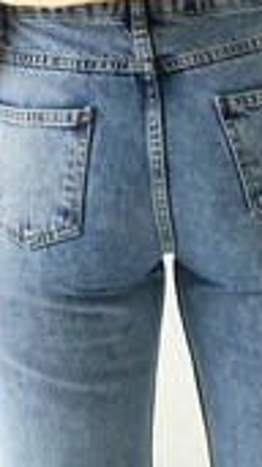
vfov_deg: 11.2
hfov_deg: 6.6
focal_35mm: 185
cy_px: -235
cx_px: 117
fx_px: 2288
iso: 100
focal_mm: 56
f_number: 5.6
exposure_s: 1/160
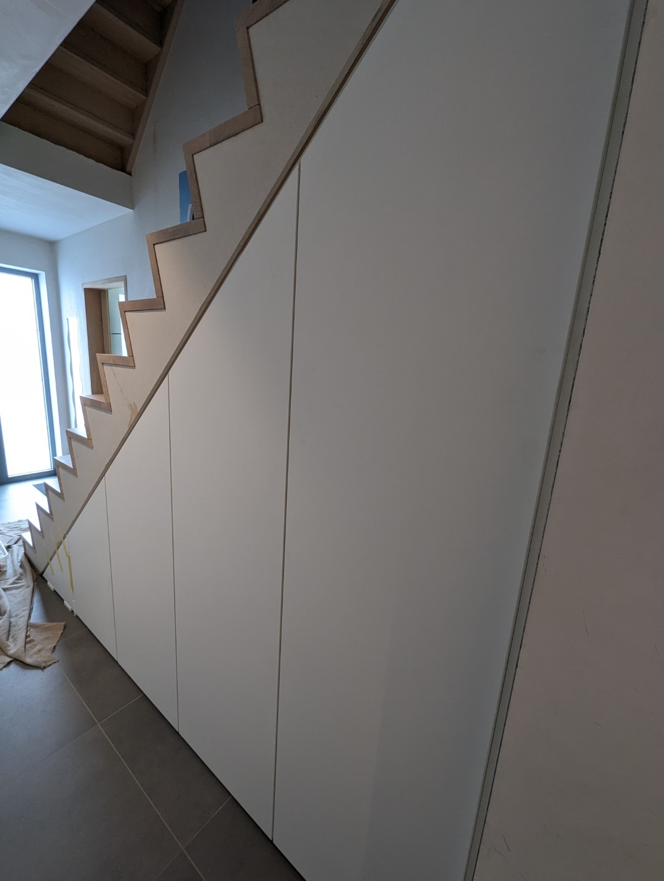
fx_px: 332
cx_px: 332
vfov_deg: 106.1
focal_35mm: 13
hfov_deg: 90.1
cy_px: 440
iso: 79
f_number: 2.2
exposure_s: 1/27.4
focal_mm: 1.95
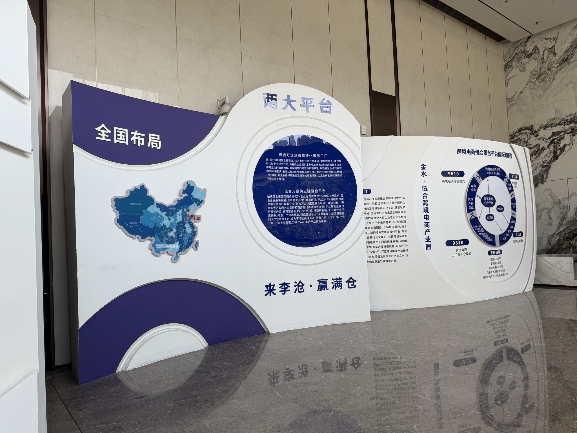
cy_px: 216
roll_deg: +3.1
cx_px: 288
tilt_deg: +2.5
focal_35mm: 24
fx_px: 400
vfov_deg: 56.8
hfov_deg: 71.6
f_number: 1.78
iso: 80
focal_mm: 6.76
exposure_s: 1/360
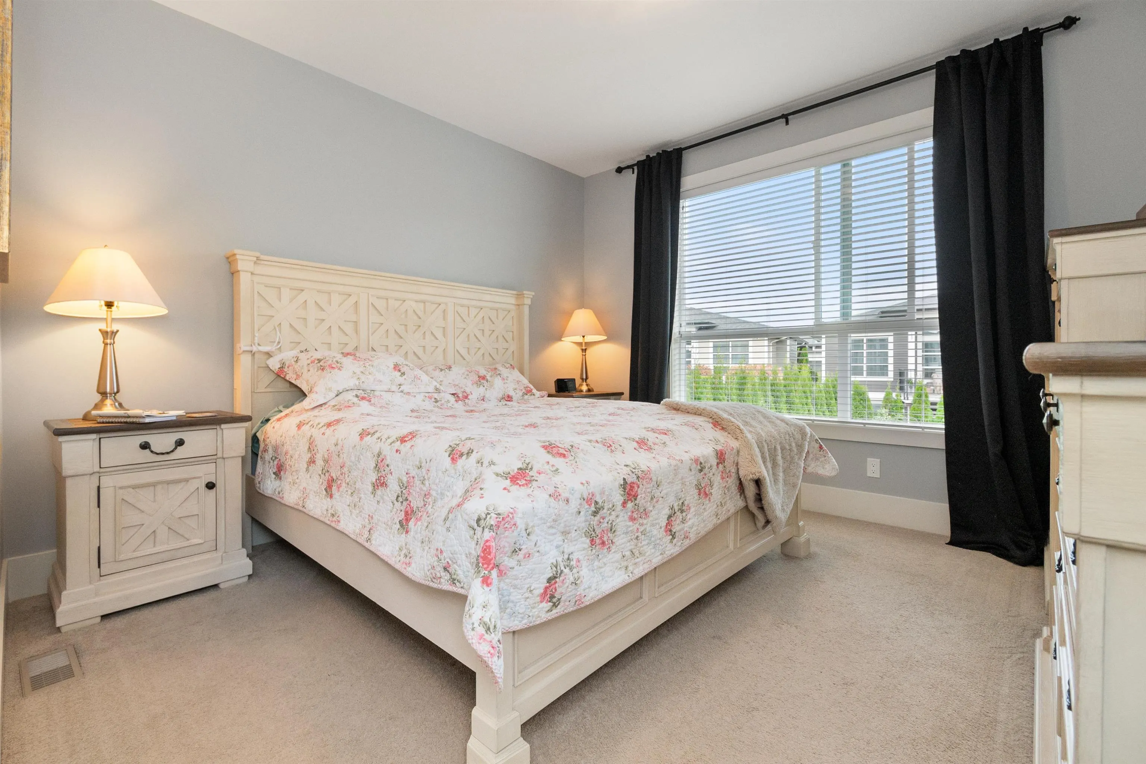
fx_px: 477
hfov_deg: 100.4
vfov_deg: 77.3
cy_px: 382
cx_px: 573
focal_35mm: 15
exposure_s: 1/60
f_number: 7.1
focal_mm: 10
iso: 320
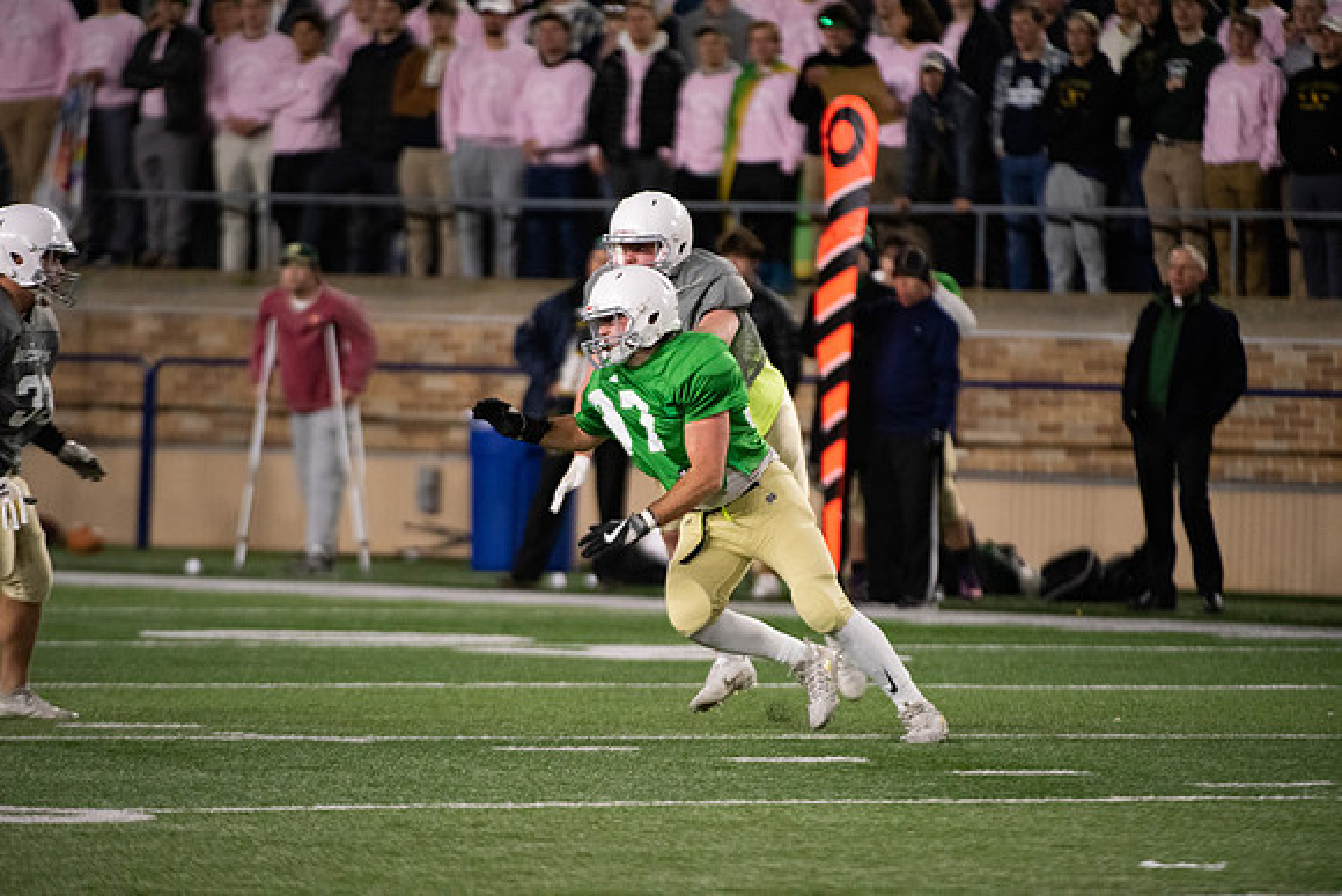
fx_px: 14914
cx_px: 671
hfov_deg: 5.2
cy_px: 448
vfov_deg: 3.4
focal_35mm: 400
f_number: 4.5
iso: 4500
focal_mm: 400
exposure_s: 1/500
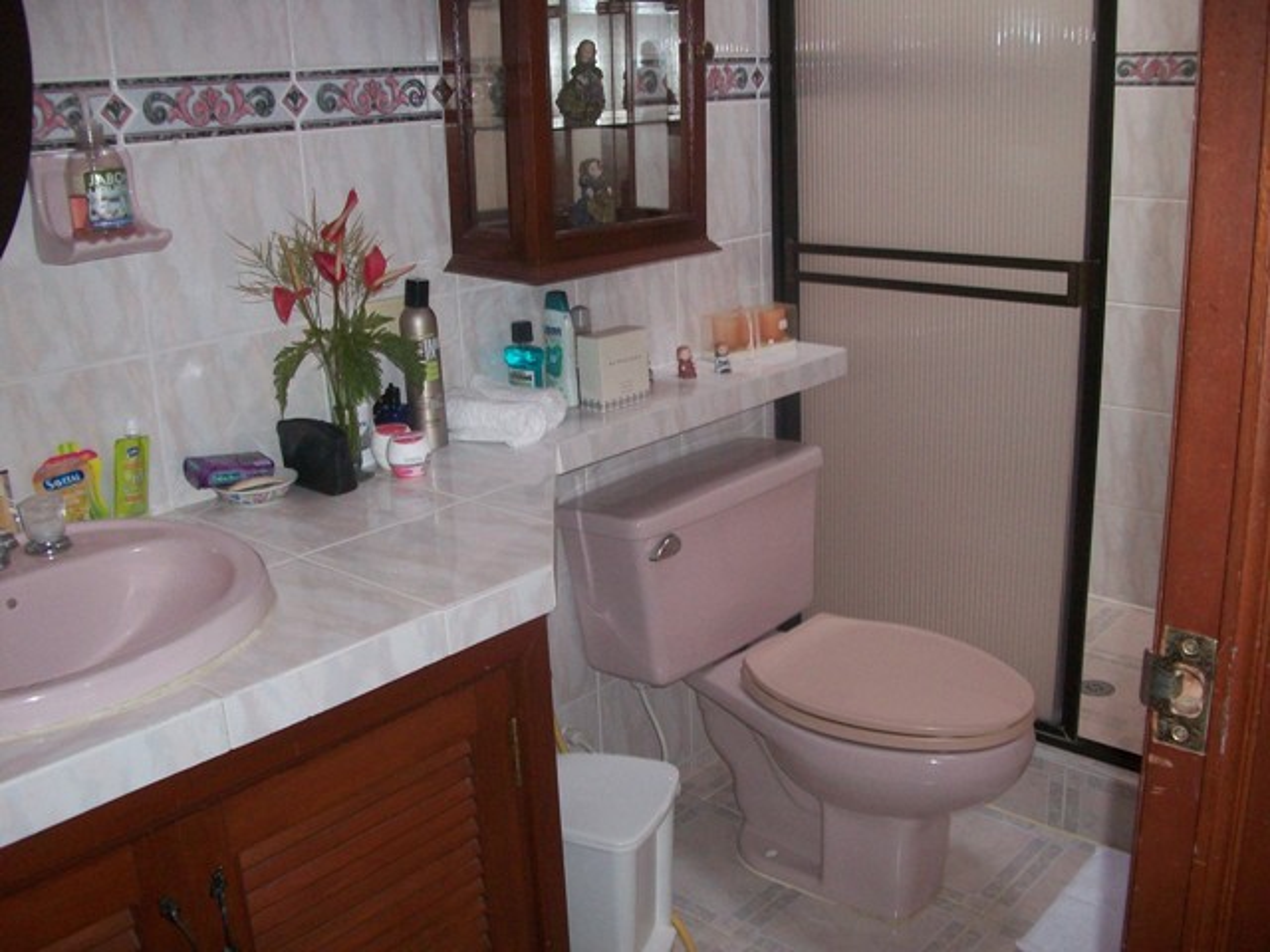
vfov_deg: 44.2
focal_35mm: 32
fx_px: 1174
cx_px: 635
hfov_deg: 56.8
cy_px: 476
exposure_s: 1/60
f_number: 2.9
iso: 160
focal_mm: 5.7
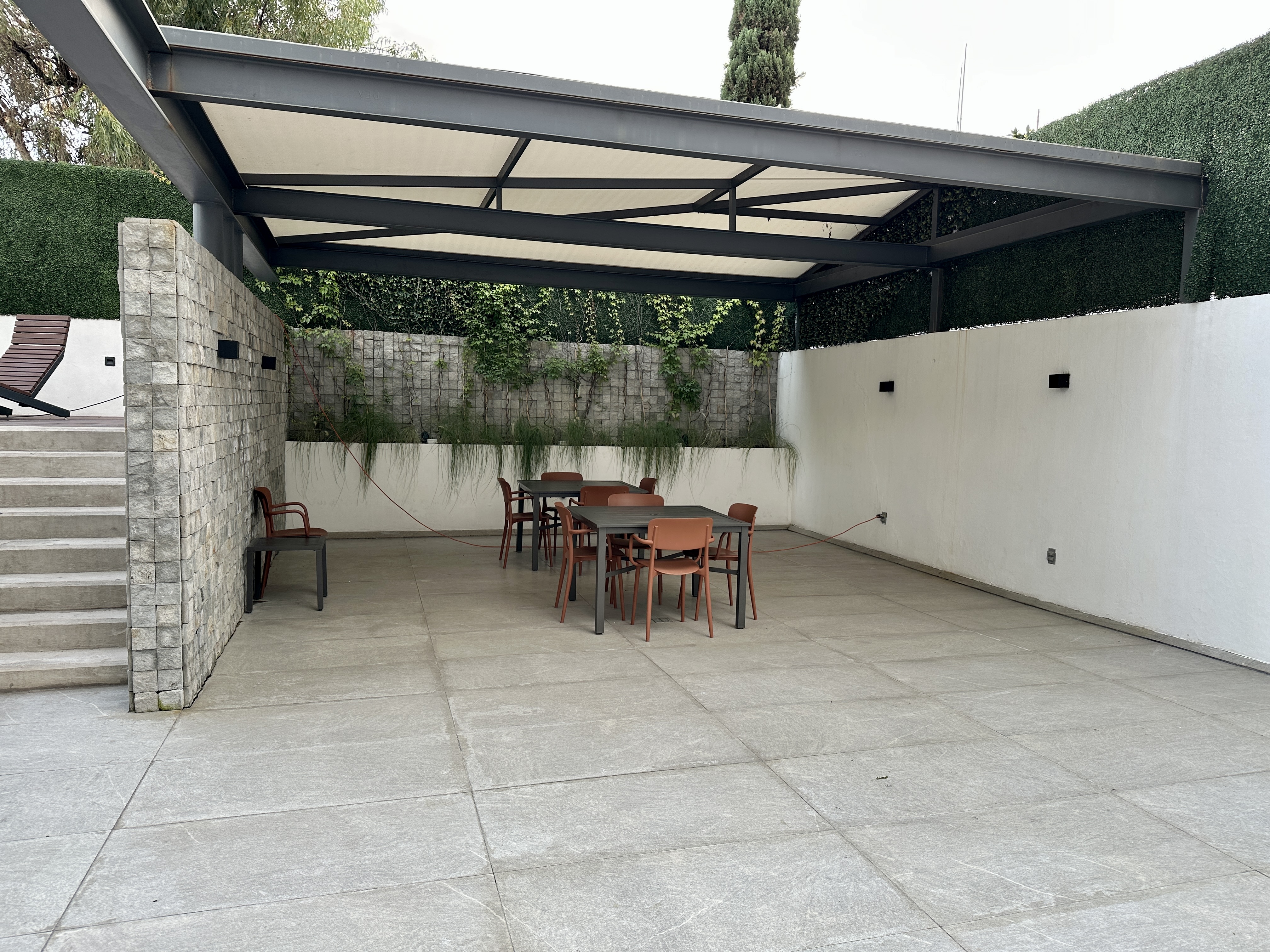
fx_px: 881
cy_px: 476
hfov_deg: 71.6
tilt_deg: -3.0
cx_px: 635
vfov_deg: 56.8
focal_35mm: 24
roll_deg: -2.6
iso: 64
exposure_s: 1/172
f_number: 1.78
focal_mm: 6.86
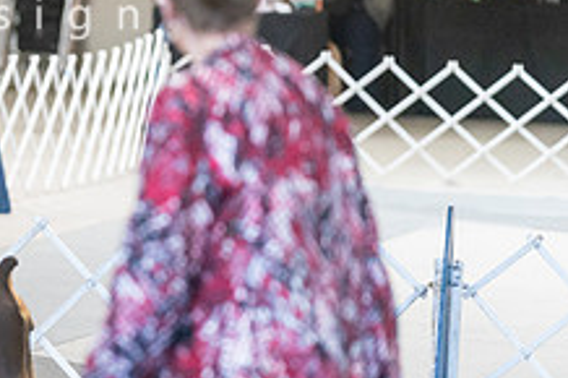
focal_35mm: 378
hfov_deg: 5.4
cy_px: 95
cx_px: -185
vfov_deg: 3.6
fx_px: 5959
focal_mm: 142
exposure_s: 1/250
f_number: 3.2
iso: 3200
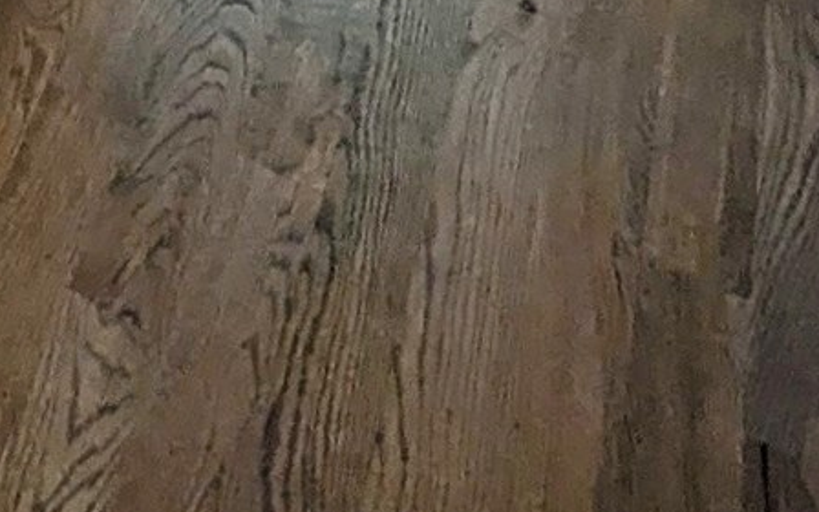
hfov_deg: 25.7
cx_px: -181
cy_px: -1099
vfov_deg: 10.7
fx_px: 1585
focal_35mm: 71
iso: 65
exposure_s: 1/60
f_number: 2.2
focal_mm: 1.95
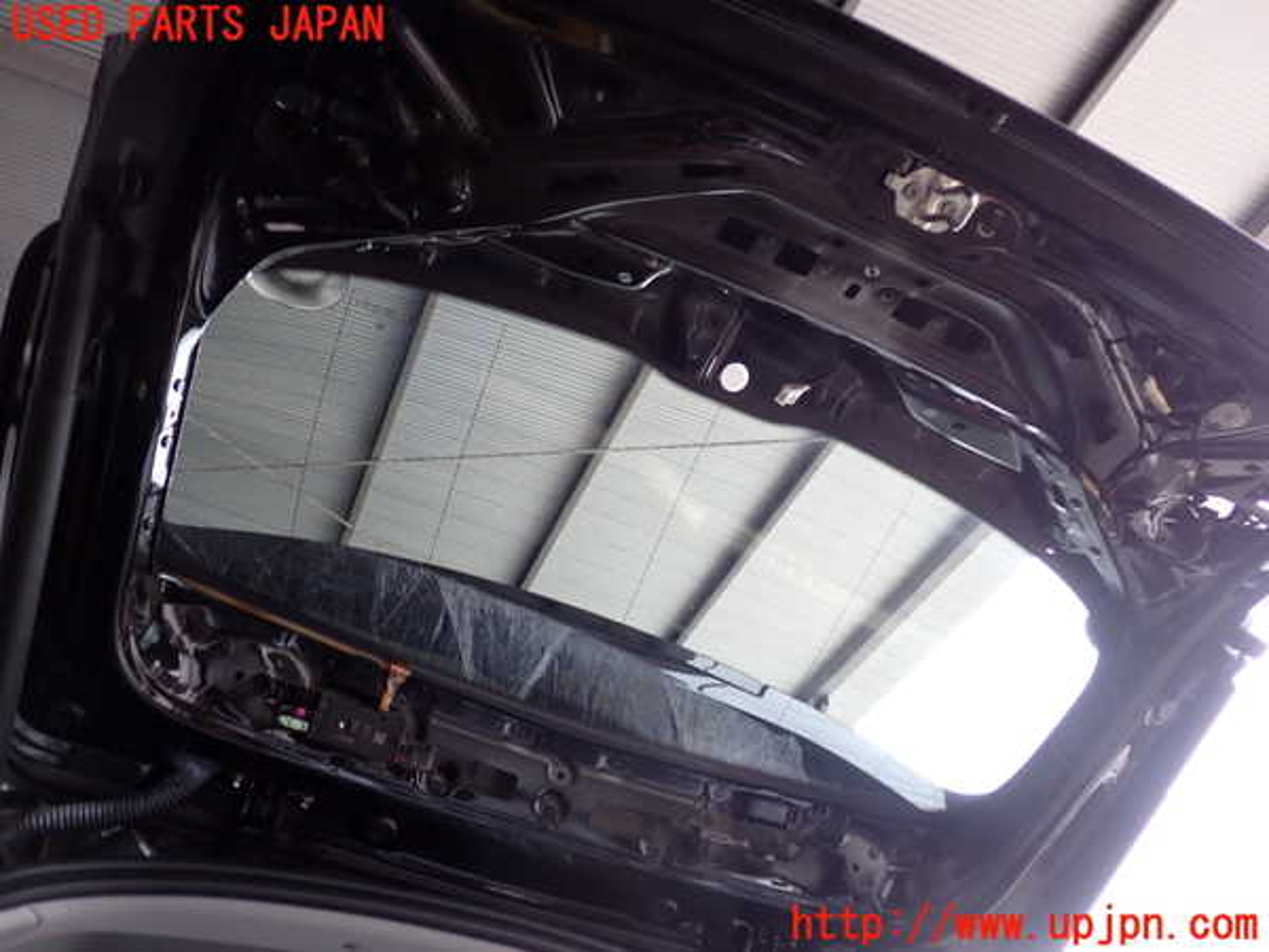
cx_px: 634
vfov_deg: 46.8
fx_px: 1100
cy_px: 476
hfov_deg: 60.0
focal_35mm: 30
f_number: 2.3
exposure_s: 1/60
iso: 125
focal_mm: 5.4
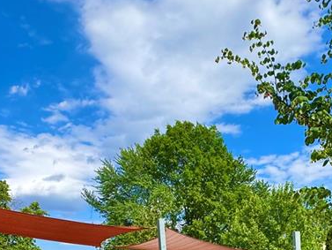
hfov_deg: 48.7
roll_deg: +1.3
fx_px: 365
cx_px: 199
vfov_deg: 32.7
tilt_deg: -0.3
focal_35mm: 38
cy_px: 280
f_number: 2.2
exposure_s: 1/1323
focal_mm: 2.22
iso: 40
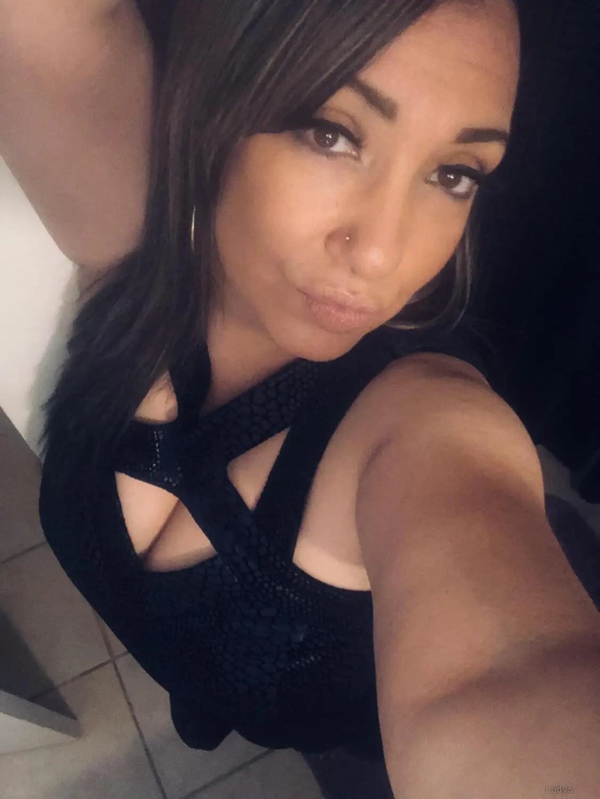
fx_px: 739
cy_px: 400
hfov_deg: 44.2
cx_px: 300
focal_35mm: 32
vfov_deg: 56.8
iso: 400
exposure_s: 1/30
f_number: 2.2
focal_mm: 2.87
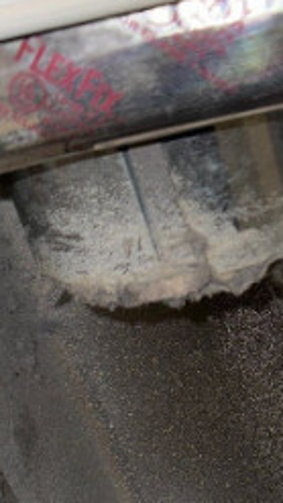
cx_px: 329
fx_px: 1587
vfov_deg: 17.7
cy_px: 447
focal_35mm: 119
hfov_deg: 10.1
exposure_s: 1/23
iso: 20
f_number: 2.8
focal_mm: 6.6
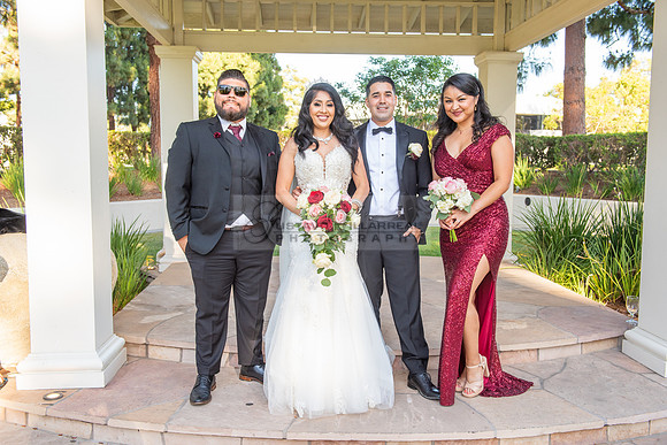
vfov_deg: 38.9
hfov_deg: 55.8
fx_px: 630
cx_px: 334
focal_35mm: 34
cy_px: 222
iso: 400
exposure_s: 1/200
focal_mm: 34
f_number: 5.6
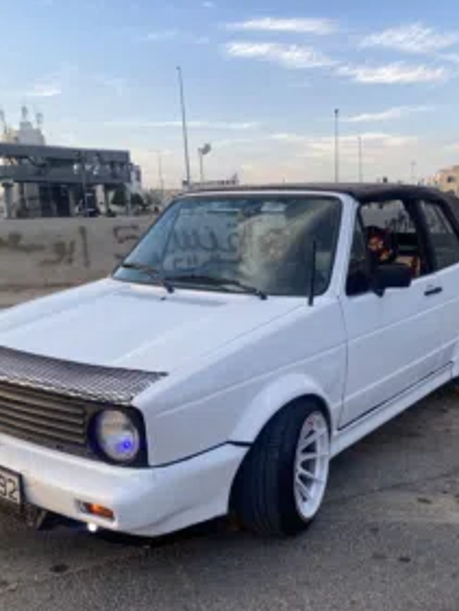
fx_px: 654
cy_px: 365
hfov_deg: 38.5
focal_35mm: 37
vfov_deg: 49.8
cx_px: 274
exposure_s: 1/510
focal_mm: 4.25
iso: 32
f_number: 1.8
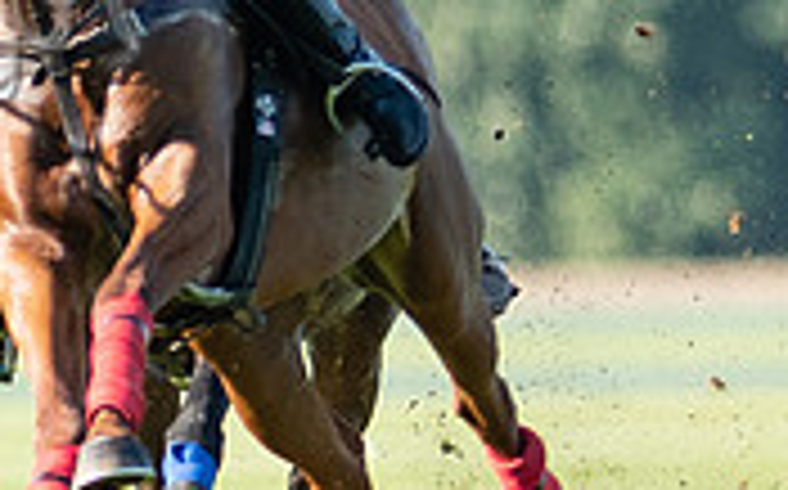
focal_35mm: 2985
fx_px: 64043
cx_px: 87
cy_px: 273
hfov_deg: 0.7
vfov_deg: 0.4
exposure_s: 1/1600
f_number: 3.2
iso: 320
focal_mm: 300
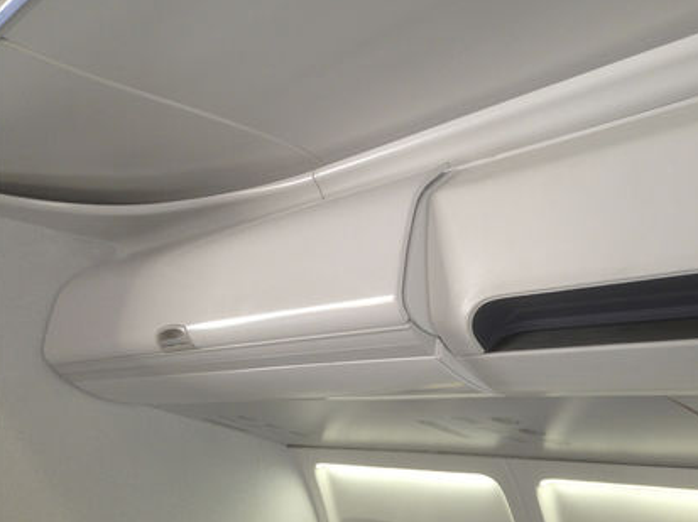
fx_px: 806
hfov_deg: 46.6
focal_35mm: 40
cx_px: 414
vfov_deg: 35.8
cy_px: 300
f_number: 2.4
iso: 64
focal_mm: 4.1
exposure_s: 1/30
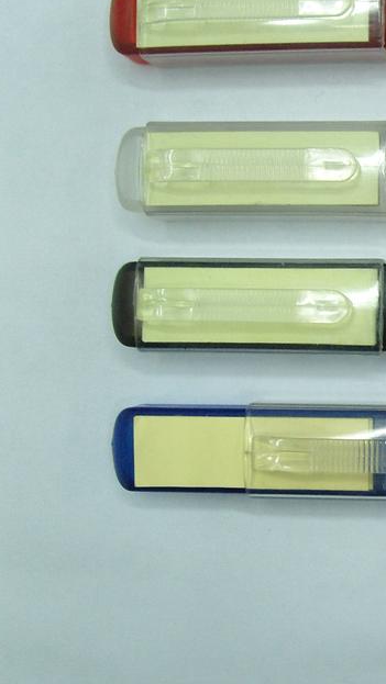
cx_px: 466
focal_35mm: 68
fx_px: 1236
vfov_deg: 31.0
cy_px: 359
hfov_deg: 17.0
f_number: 2.8
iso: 200
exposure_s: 1/40
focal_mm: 7.8
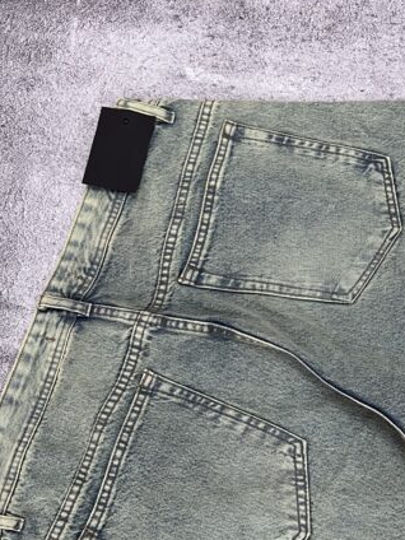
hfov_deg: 28.9
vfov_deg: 36.9
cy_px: 464
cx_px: 336
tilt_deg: -78.7
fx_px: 764
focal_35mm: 49
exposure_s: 1/50
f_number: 1.5
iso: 64
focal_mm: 5.7
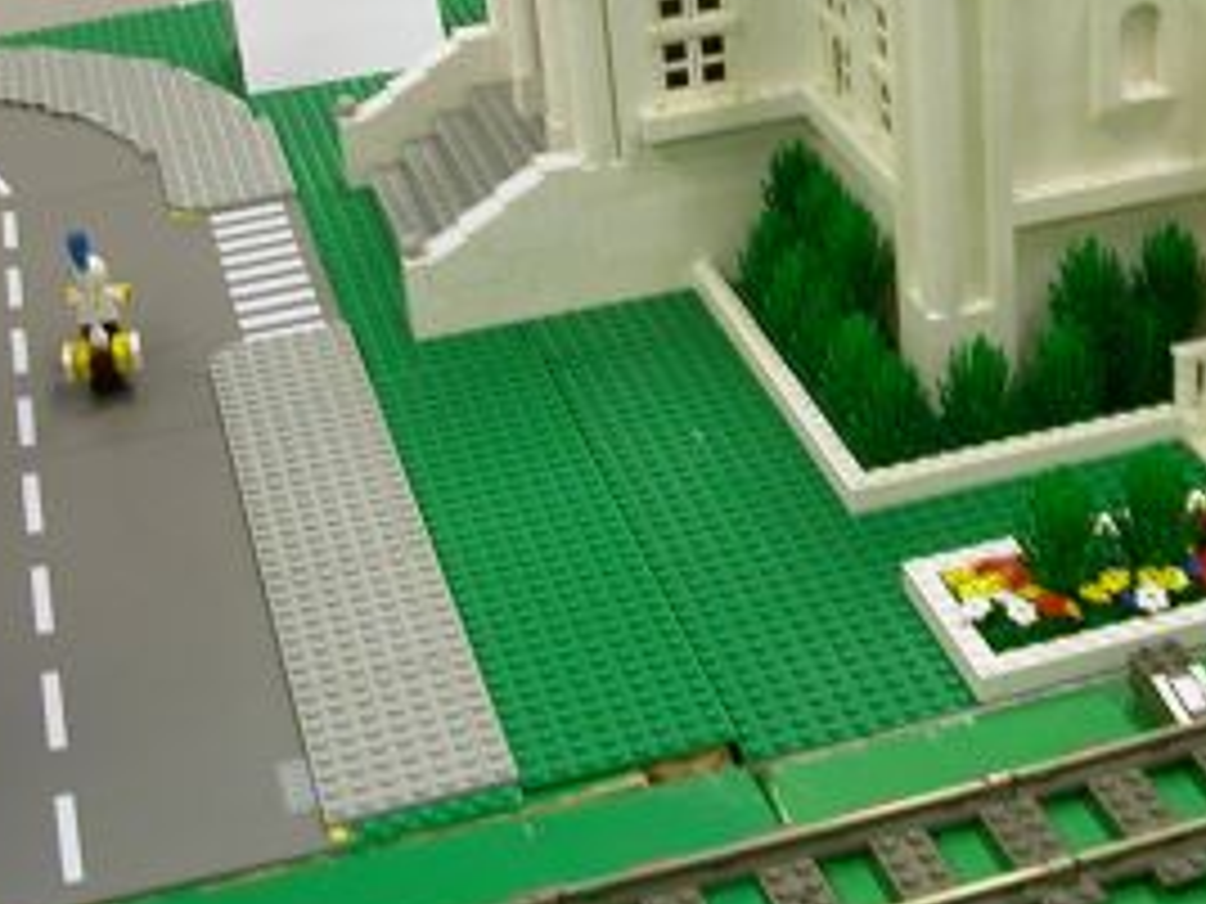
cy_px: 335
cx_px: 698
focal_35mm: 69
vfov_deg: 21.3
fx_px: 2404
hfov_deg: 28.1
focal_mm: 5.6
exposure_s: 1/15.9
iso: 100
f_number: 2.7
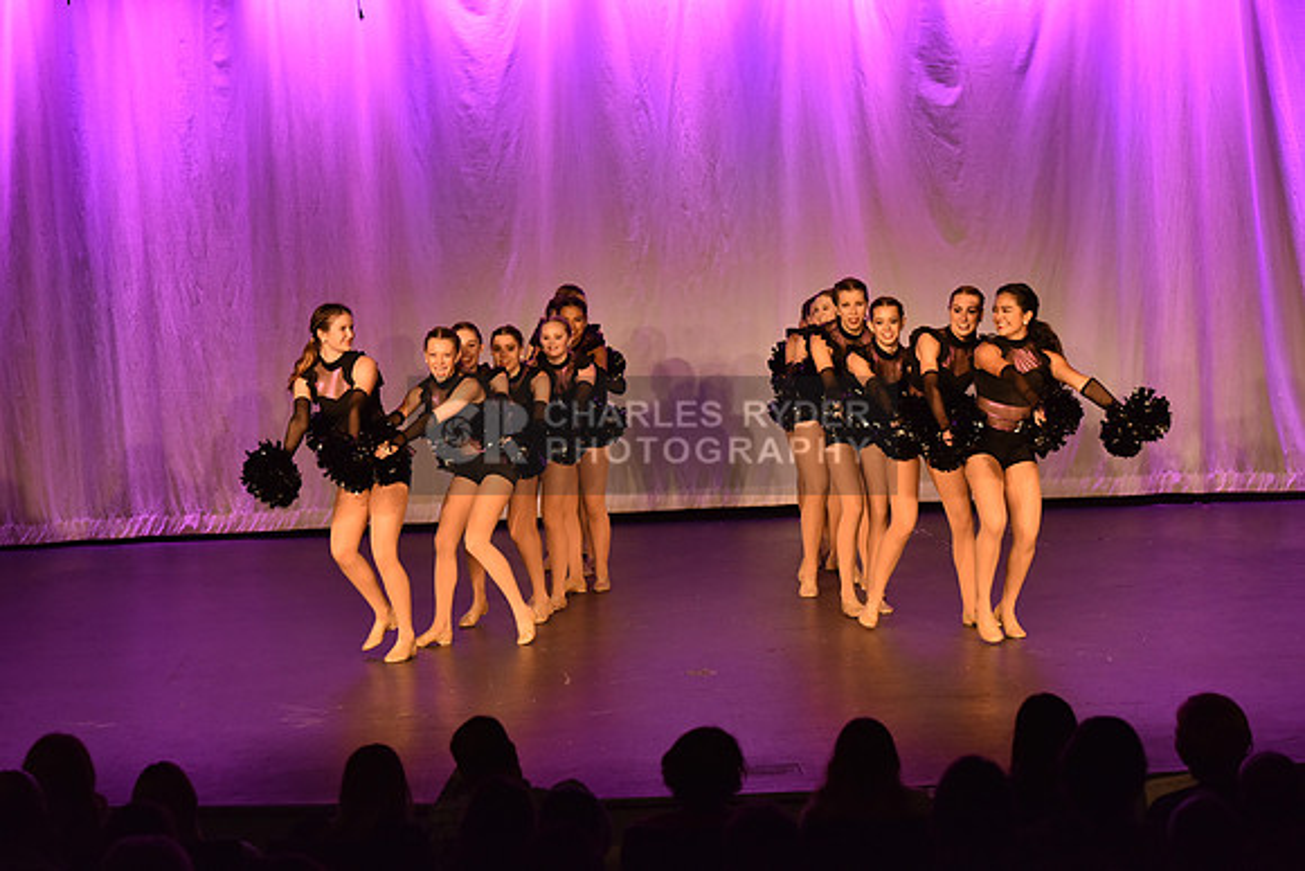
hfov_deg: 18.6
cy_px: 436
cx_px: 652
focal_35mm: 110
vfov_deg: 12.5
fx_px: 3988
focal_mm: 110
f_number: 4
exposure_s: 1/320
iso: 2000
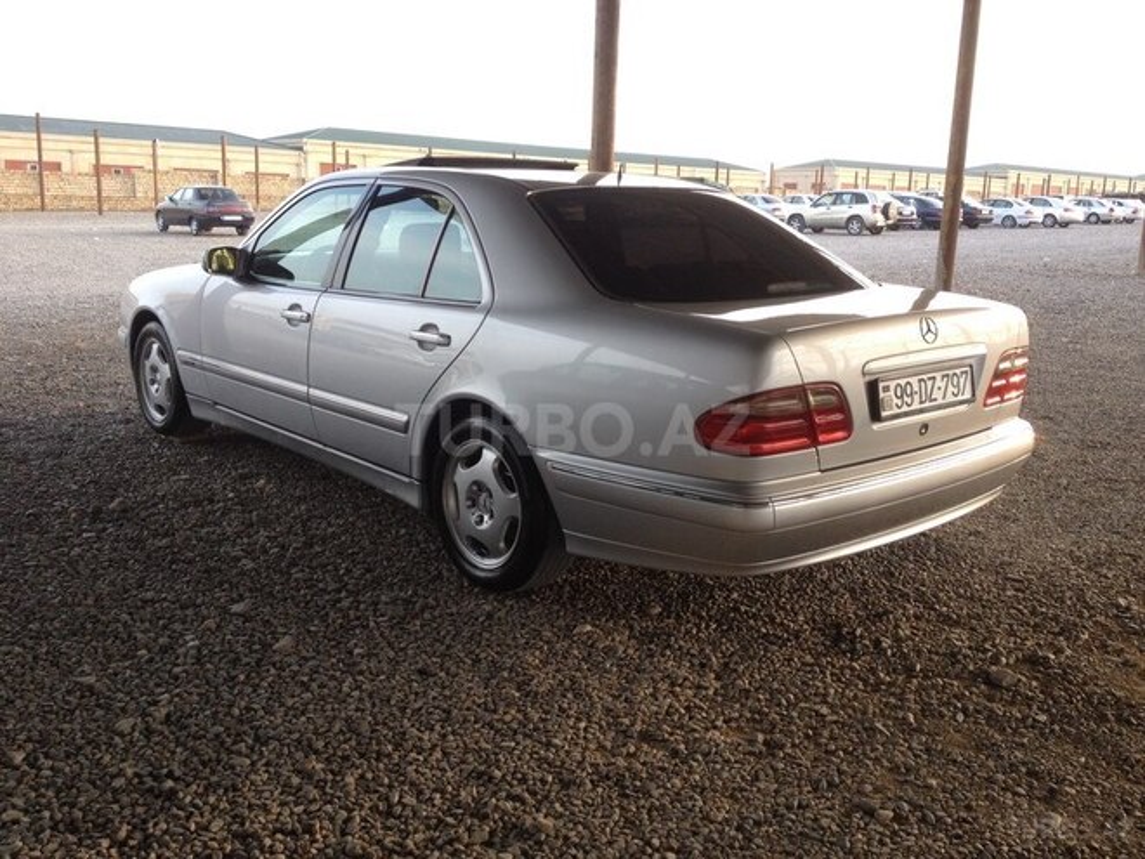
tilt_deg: -13.3
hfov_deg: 52.6
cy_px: 430
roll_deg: -1.6
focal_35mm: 35
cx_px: 572
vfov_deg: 40.7
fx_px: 1158
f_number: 2.4
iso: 50
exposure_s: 1/120
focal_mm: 4.28
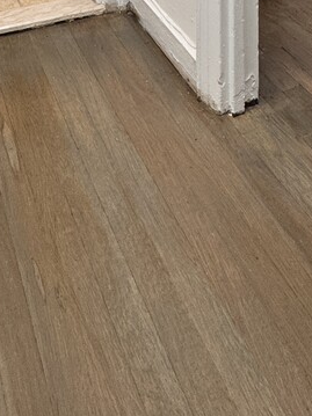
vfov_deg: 23.1
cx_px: 139
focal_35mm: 52
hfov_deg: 28.0
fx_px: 625
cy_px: -303
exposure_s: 1/120
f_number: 2.2
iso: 64
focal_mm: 2.22
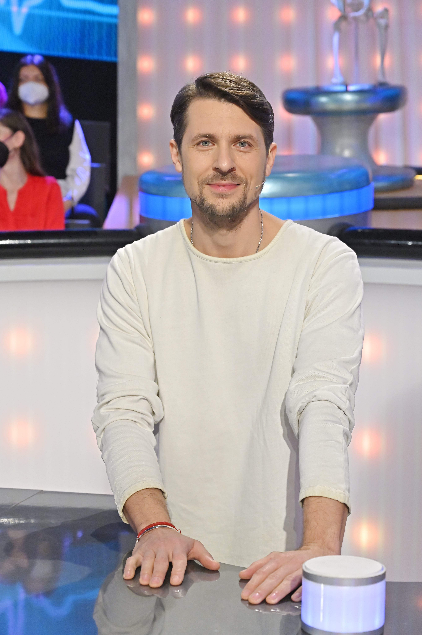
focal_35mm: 63
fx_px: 1109
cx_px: 211
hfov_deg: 21.5
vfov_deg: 31.9
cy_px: 318
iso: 4000
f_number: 5.6
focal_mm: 63
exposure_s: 1/400
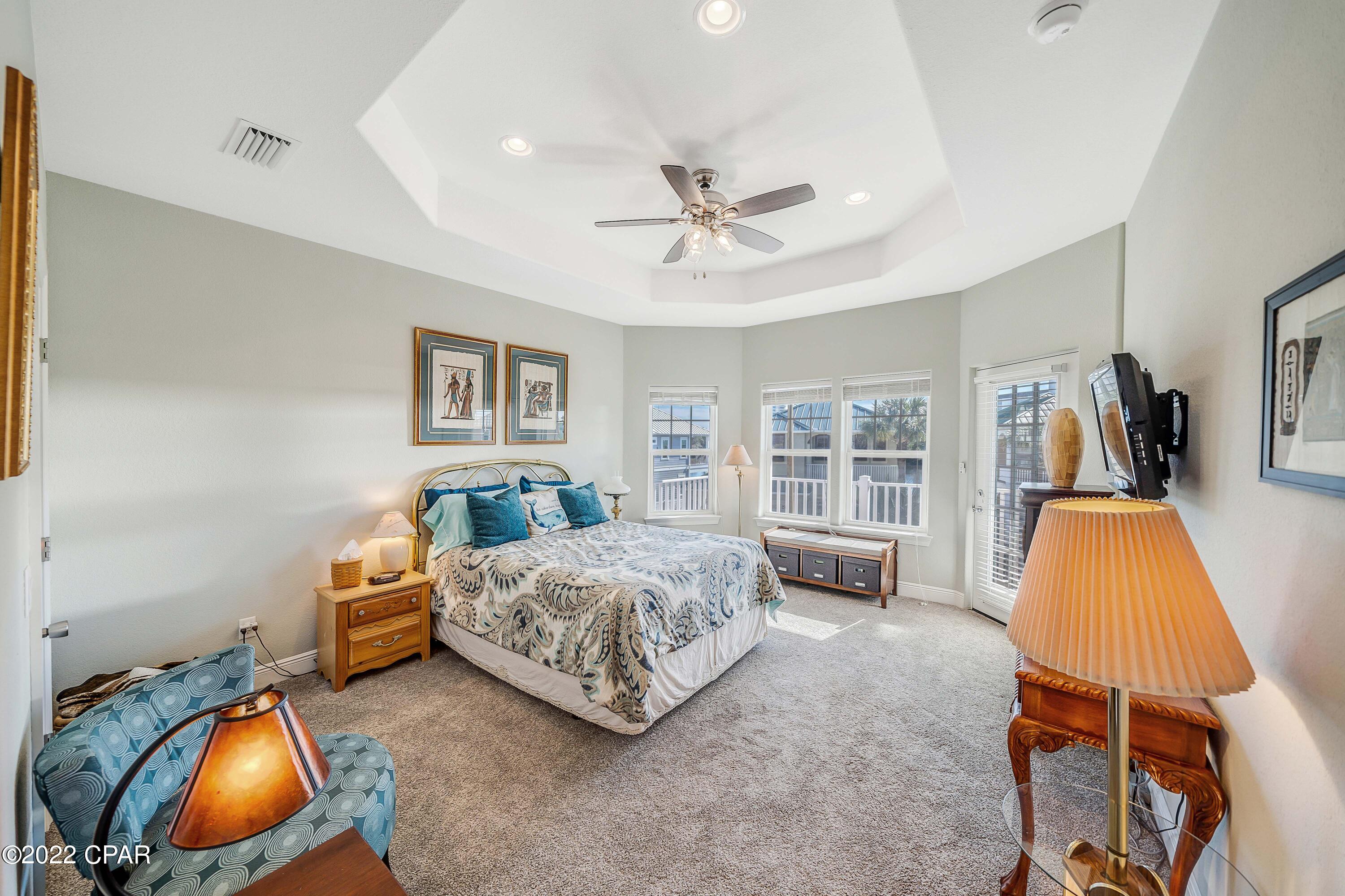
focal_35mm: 12
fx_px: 448
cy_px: 448
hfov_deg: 112.6
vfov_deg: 90.0
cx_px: 672
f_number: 5.6
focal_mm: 12
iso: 100
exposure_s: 1/40
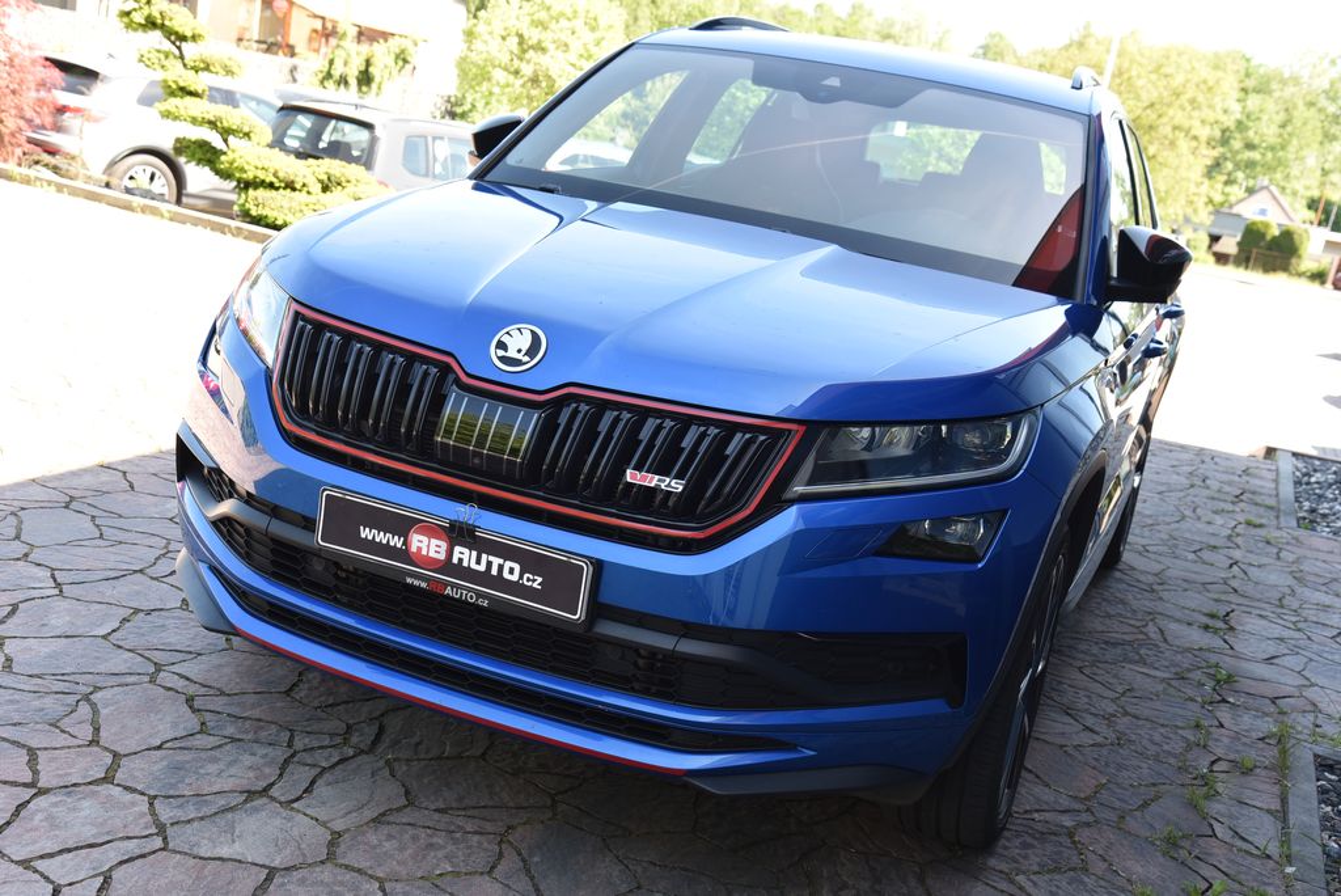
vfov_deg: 33.4
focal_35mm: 40
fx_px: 1491
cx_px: 670
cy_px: 448
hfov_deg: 48.4
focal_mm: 40
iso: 500
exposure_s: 1/125
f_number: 5.6
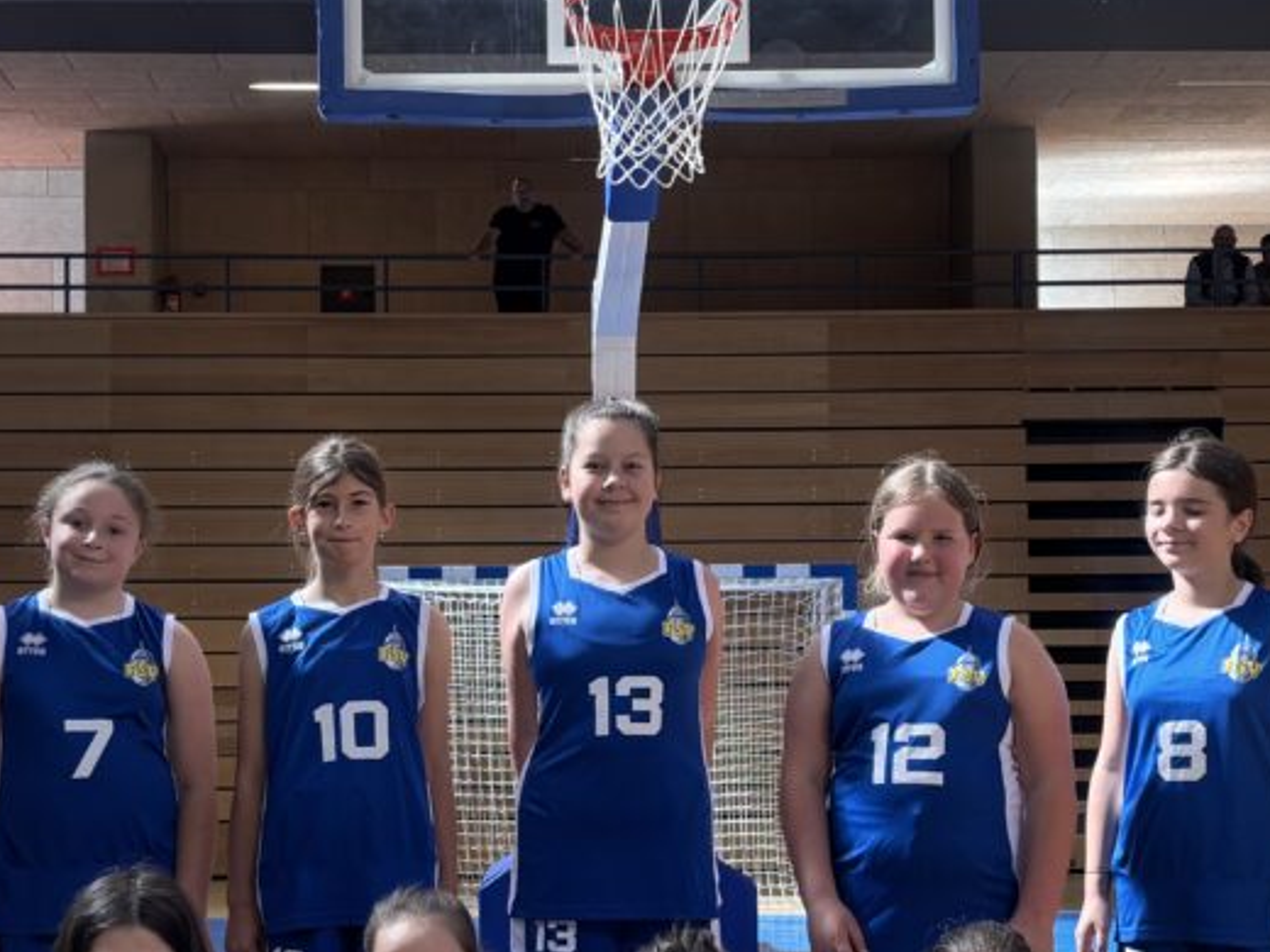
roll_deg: +0.7
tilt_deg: +2.8
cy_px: 605
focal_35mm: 64
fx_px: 2348
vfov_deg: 22.9
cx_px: 562
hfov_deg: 30.2
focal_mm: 5.96
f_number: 1.6
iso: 50
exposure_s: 1/100
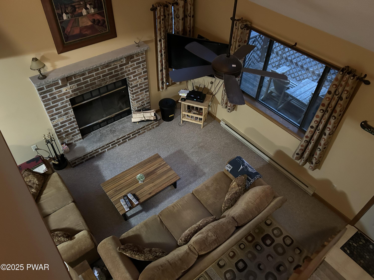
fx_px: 281
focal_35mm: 26
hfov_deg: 67.3
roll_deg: -2.1
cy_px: 140
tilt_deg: -44.6
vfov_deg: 53.1
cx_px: 187
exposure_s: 1/30
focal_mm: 5.7
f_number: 1.5
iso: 800
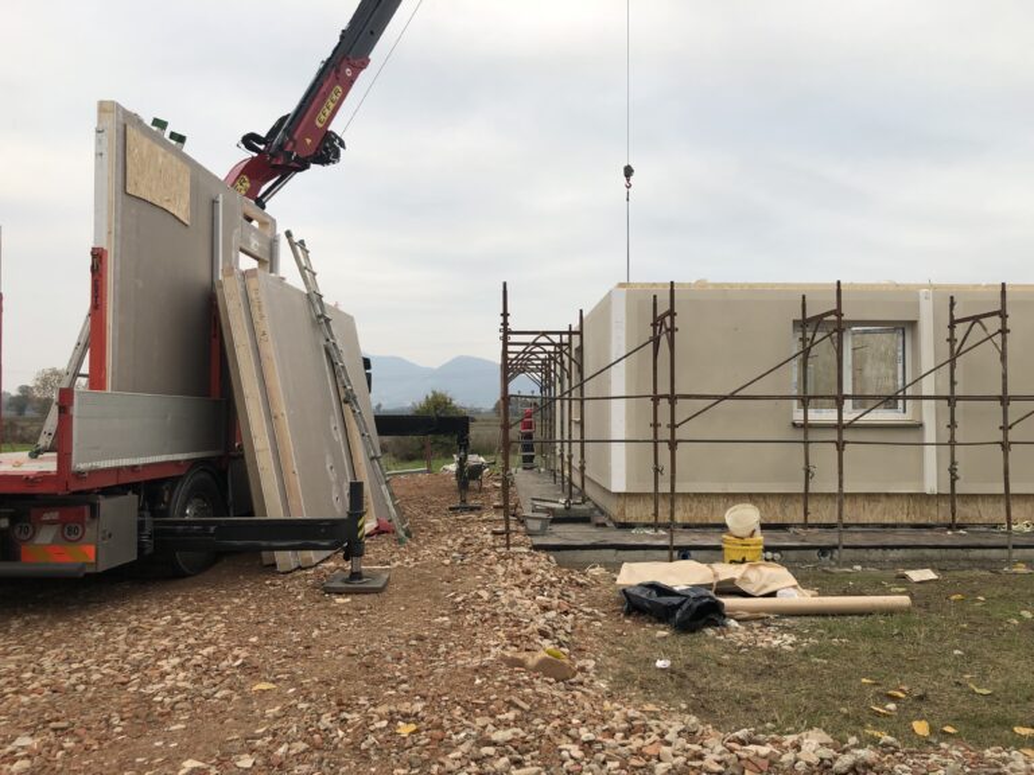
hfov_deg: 63.4
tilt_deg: +2.0
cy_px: 388
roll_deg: +1.0
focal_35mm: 28
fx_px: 836
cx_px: 517
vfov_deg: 49.7
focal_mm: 3.99
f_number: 1.8
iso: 20
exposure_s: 1/134
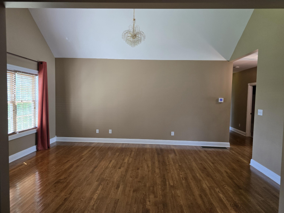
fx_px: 189
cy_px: 106
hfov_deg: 73.9
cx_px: 142
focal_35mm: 23
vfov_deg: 58.9
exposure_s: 1/120
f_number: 1.7
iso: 200
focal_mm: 6.3
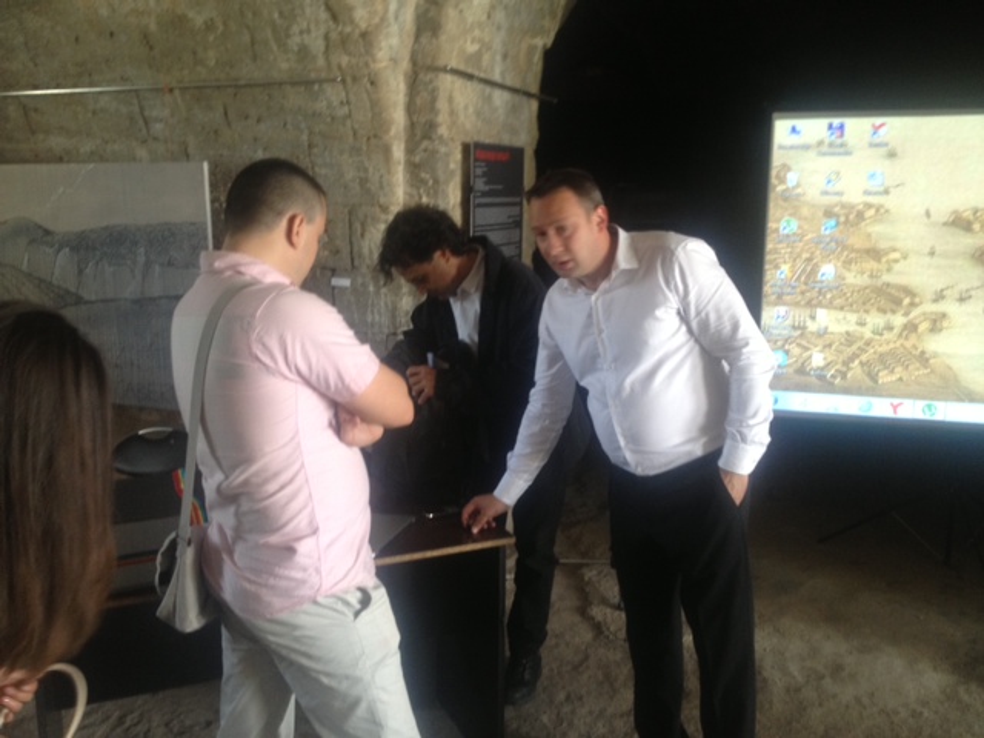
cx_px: 492
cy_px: 369
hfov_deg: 52.6
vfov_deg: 40.7
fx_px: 995
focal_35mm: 35
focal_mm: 4.28
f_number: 2.4
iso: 100
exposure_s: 1/20
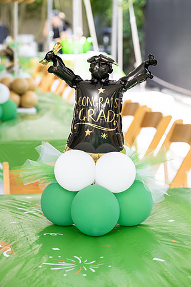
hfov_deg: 16.3
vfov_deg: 24.2
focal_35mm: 84
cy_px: 144
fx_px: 668
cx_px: 98
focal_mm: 80
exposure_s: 1/80
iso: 250
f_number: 5.6
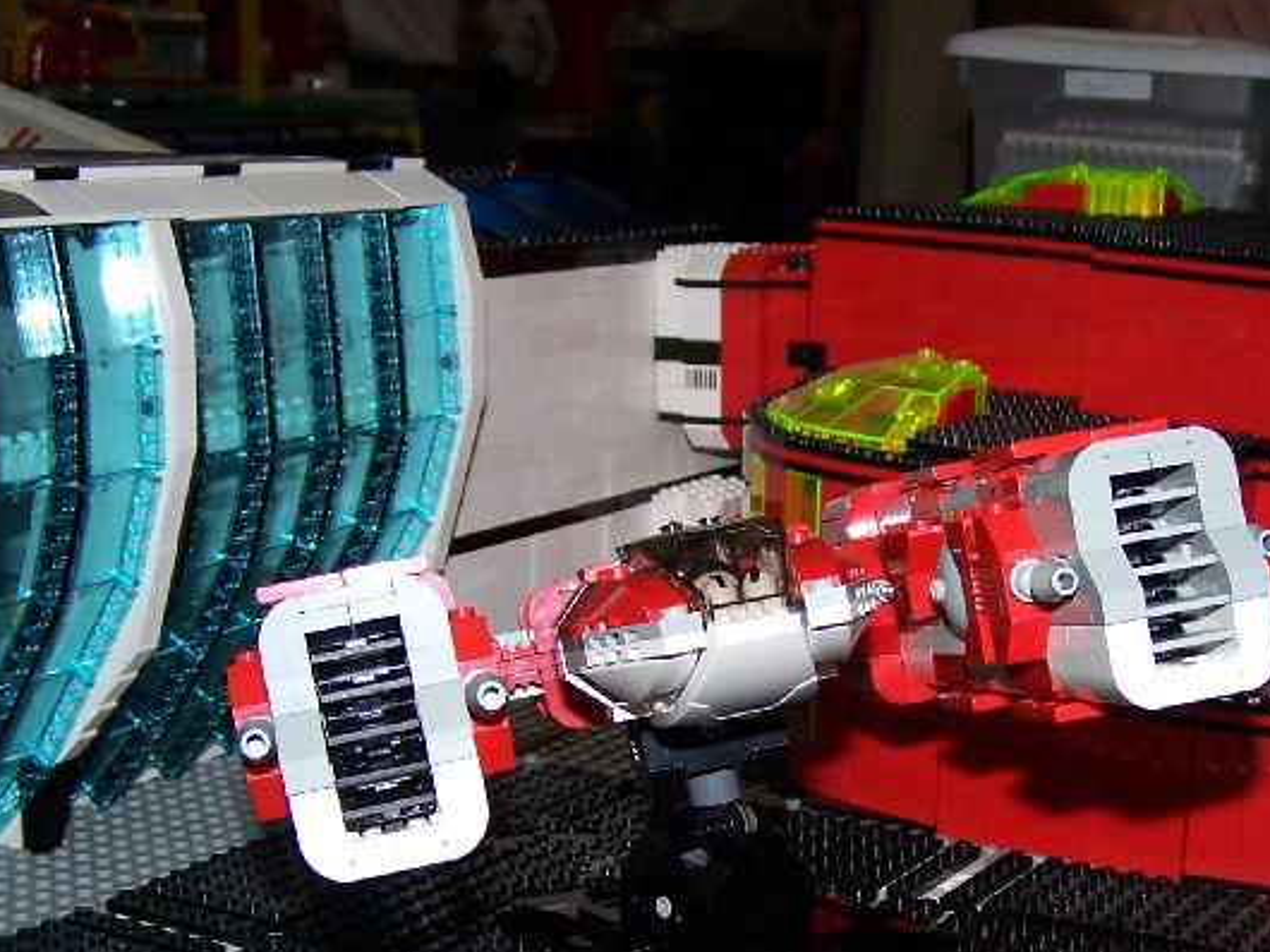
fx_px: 2274
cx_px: 860
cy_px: 674
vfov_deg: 23.5
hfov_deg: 30.9
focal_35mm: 62
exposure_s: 1/60
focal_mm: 6.3
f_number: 2.8
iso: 80
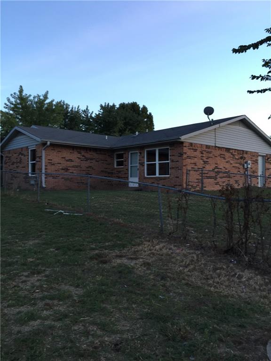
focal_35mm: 29
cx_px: 136
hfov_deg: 48.2
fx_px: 303
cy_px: 180
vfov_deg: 61.7
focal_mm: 4.15
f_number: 2.2
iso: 40
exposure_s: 1/60
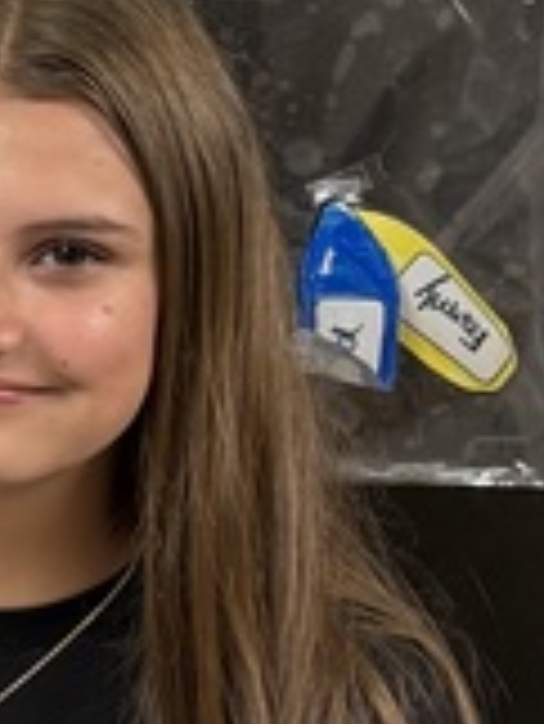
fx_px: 3453
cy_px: 490
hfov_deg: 8.4
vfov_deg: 12.0
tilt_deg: -13.3
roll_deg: -1.3
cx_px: -683
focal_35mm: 165
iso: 160
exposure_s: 1/60
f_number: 1.6
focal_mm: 5.96
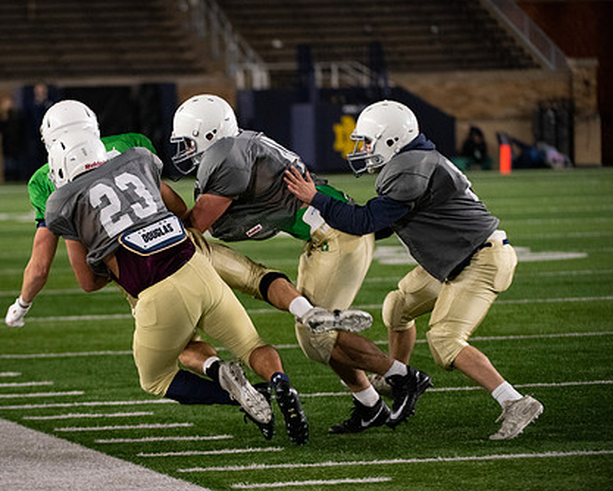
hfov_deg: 7.4
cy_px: 209
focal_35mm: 261
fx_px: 4737
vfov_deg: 5.9
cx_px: 191
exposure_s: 1/500
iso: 4500
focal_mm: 200
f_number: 4
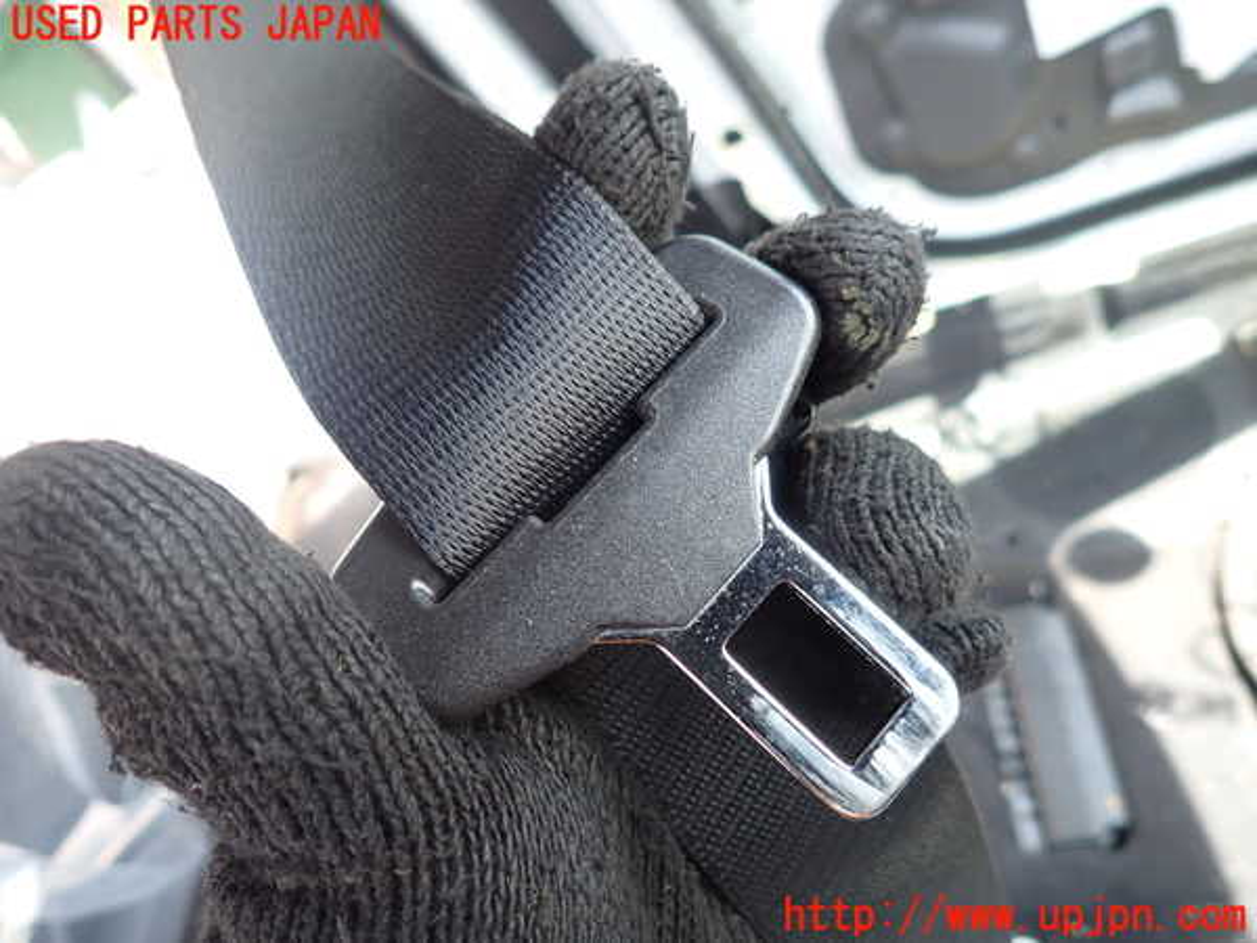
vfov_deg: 54.9
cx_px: 628
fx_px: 908
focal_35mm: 25
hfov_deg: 69.4
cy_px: 472
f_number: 2
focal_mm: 4.5
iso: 100
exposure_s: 1/60
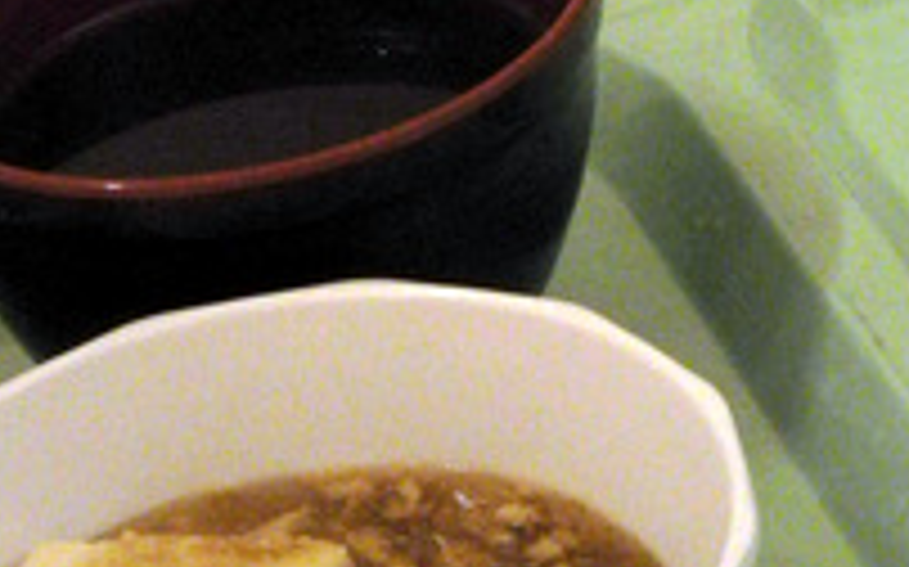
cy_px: 760
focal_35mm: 126
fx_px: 3120
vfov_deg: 10.2
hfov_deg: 16.3
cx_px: 32
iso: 400
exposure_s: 1/12.6
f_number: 8
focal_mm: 10.7
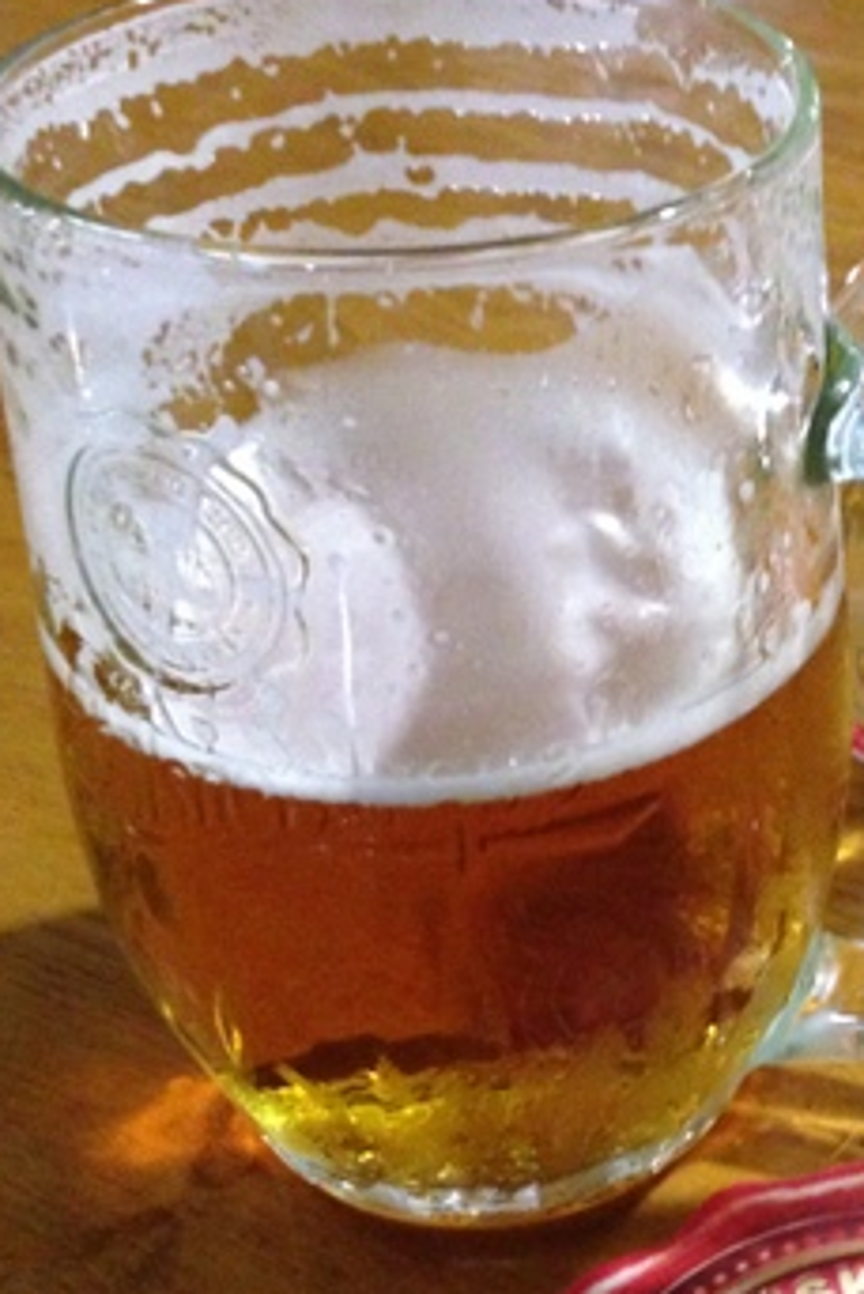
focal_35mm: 64
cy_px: 773
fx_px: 2301
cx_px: 792
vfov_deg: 31.3
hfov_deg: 20.8
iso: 640
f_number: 2.4
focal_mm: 4.13
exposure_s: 1/15
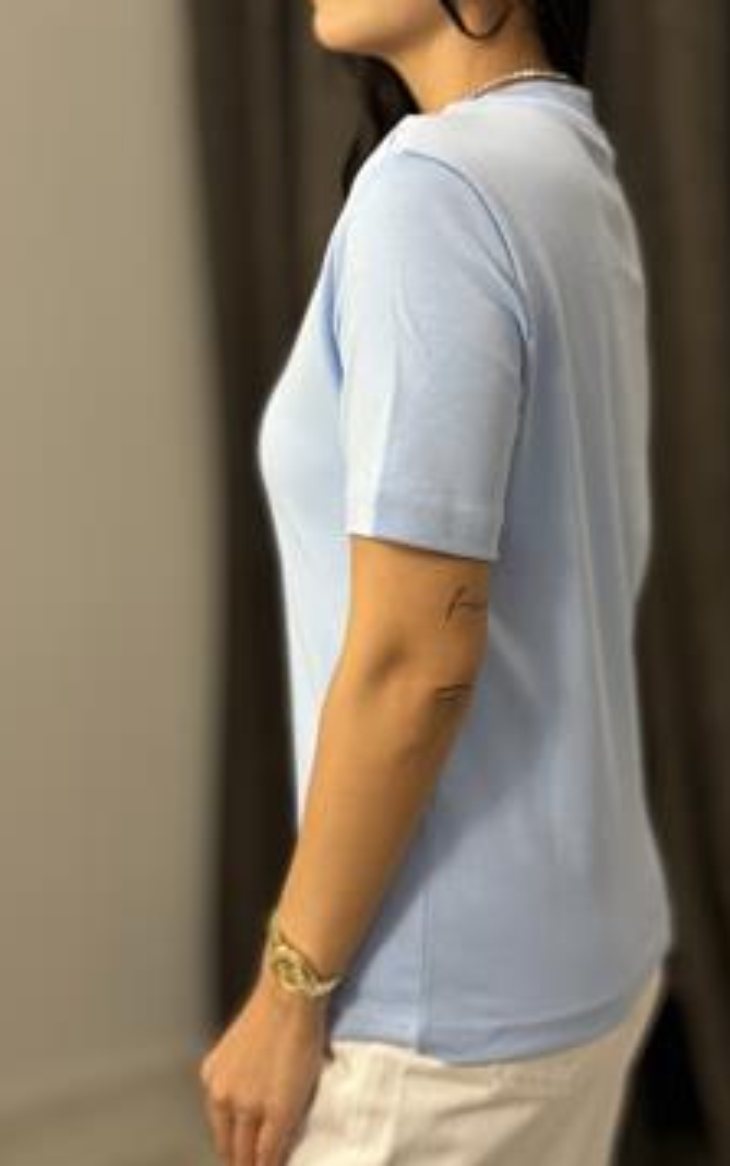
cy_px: 650
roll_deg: +0.8
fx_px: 1875
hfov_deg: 22.0
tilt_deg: -11.3
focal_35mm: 59
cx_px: 419
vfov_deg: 34.5
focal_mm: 6.86
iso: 80
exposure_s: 1/100
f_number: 1.78
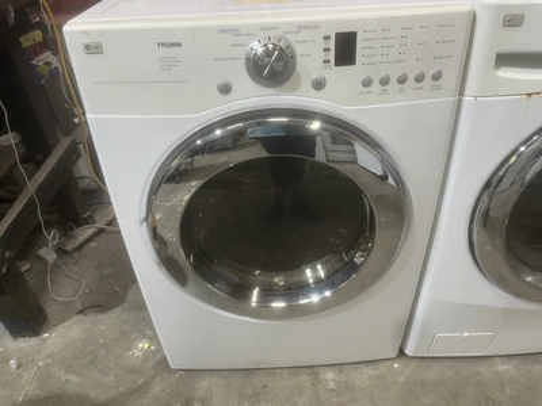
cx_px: 271
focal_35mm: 26
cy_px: 203
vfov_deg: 53.1
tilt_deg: -35.1
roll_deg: +5.2
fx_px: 407
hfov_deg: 67.3
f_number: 1.6
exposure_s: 1/60
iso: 80
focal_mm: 5.1
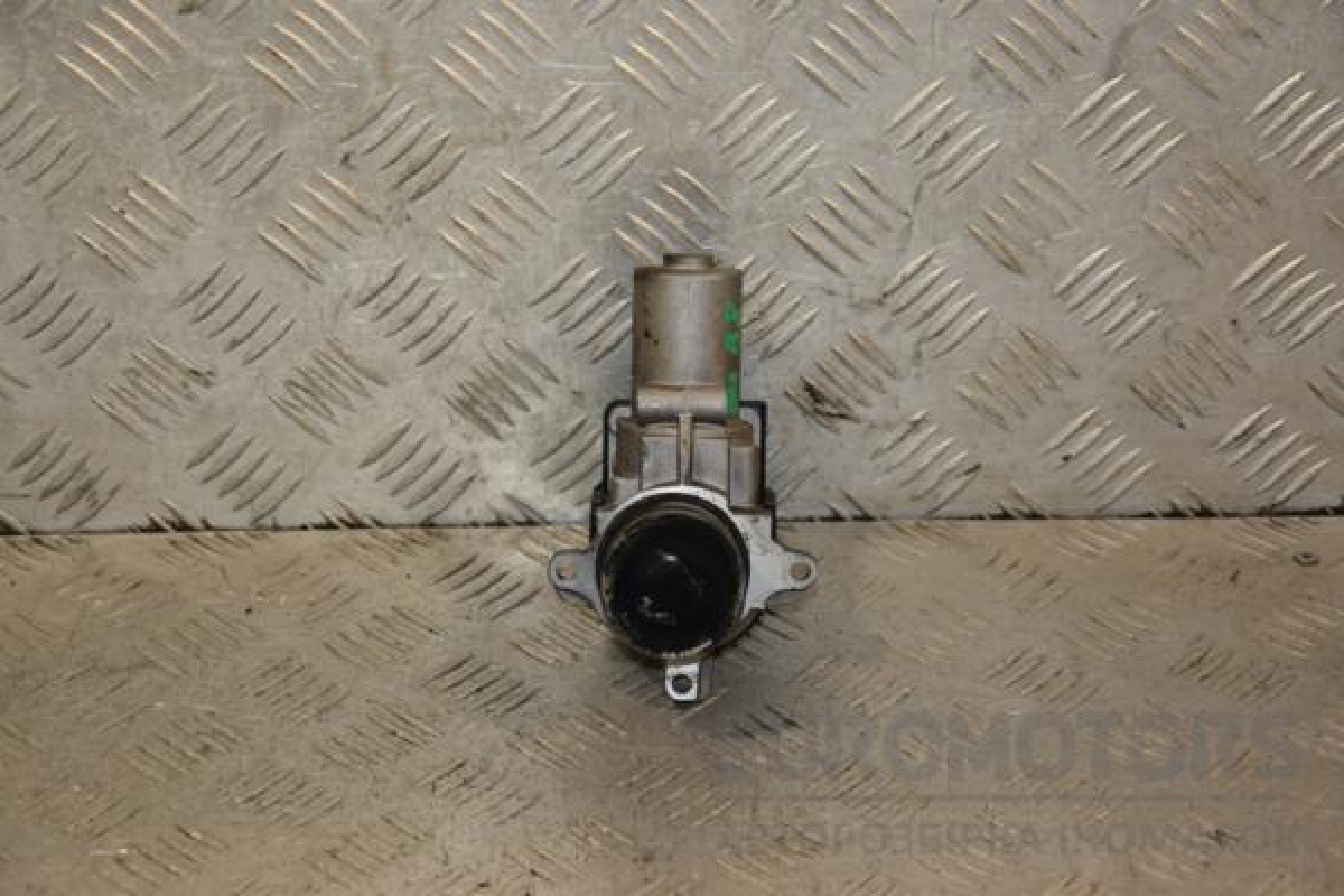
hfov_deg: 21.9
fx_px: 3472
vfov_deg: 14.7
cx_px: 672
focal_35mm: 93
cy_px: 448
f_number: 5.6
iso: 800
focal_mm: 62
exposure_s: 1/200
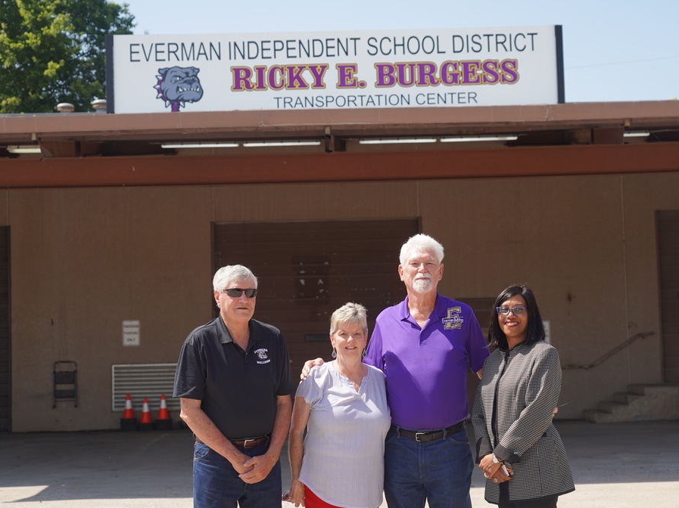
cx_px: 360
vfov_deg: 21.9
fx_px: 1314
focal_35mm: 67
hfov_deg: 29.0
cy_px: 252
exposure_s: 1/400
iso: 100
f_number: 4.5
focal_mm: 61
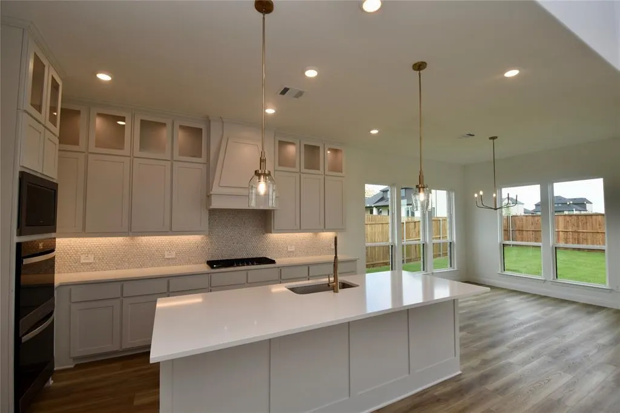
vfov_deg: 77.3
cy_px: 206
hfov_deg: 100.4
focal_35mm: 15
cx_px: 310
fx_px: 258
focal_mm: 10
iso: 160
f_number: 5.6
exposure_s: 1/125
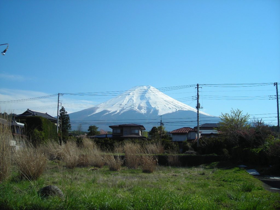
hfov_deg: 45.8
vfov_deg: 35.1
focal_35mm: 41
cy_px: 105
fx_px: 332
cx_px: 140
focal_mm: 6.8
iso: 50
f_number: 6.6
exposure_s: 1/240
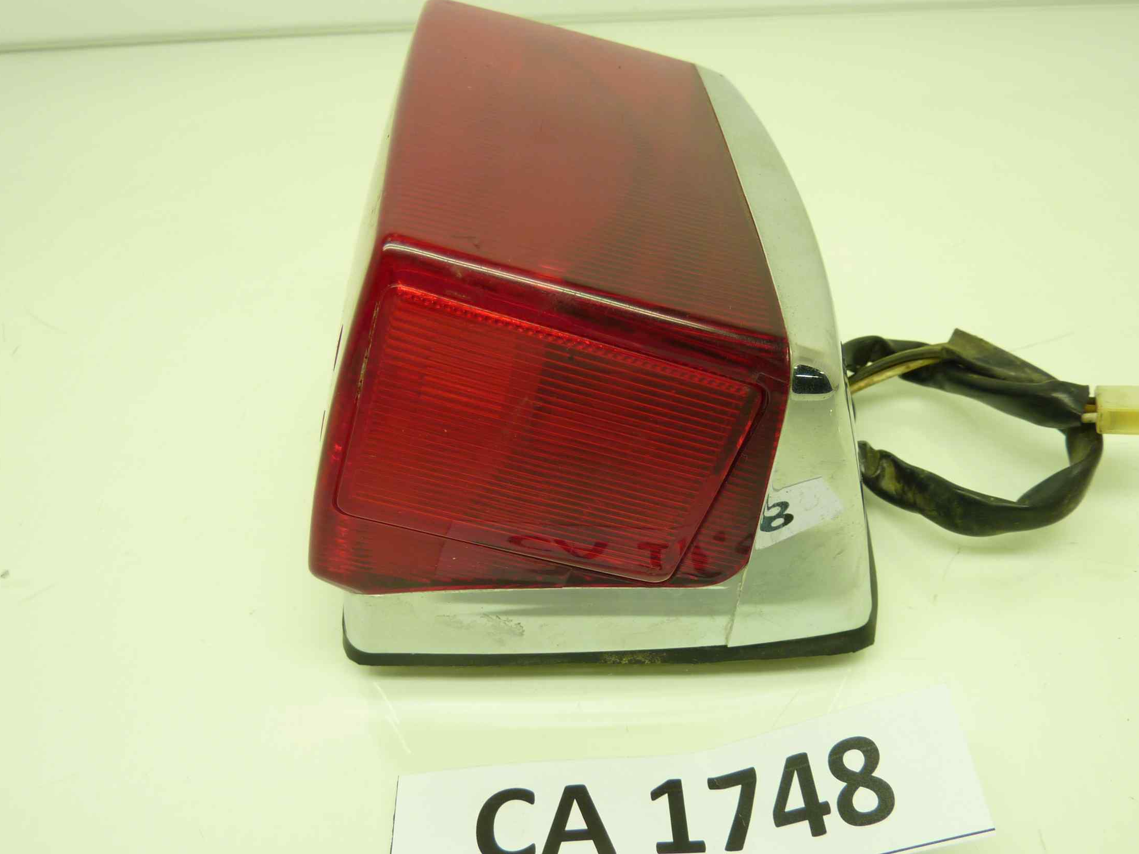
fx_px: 954
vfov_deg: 48.2
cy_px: 449
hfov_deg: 61.6
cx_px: 608
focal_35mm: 29
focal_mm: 4.1
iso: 80
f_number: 3.3
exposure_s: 1/25
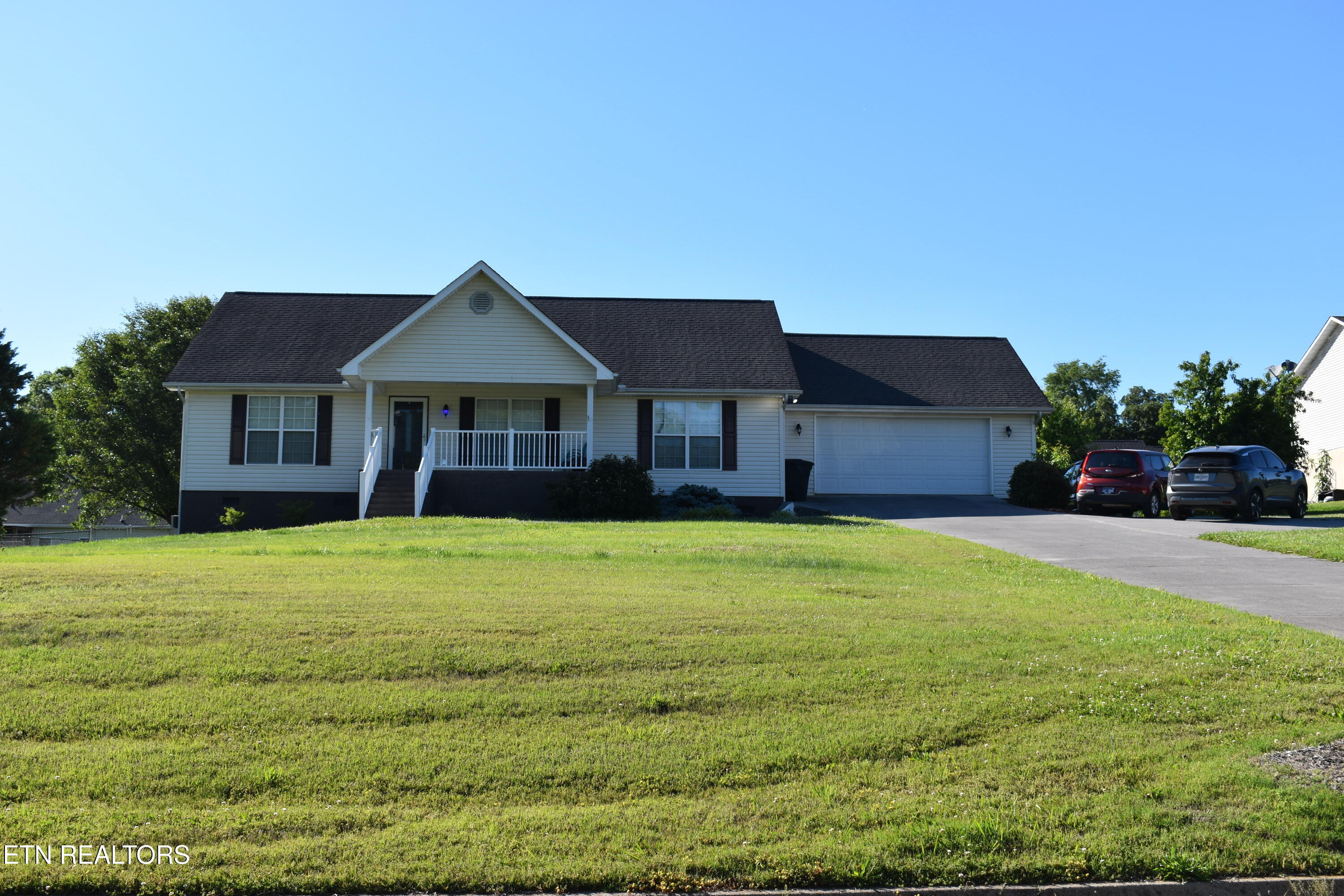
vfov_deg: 35.5
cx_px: 672
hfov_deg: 51.3
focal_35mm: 38
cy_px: 448
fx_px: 1400
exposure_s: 1/250
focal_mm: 25
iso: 110
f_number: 8
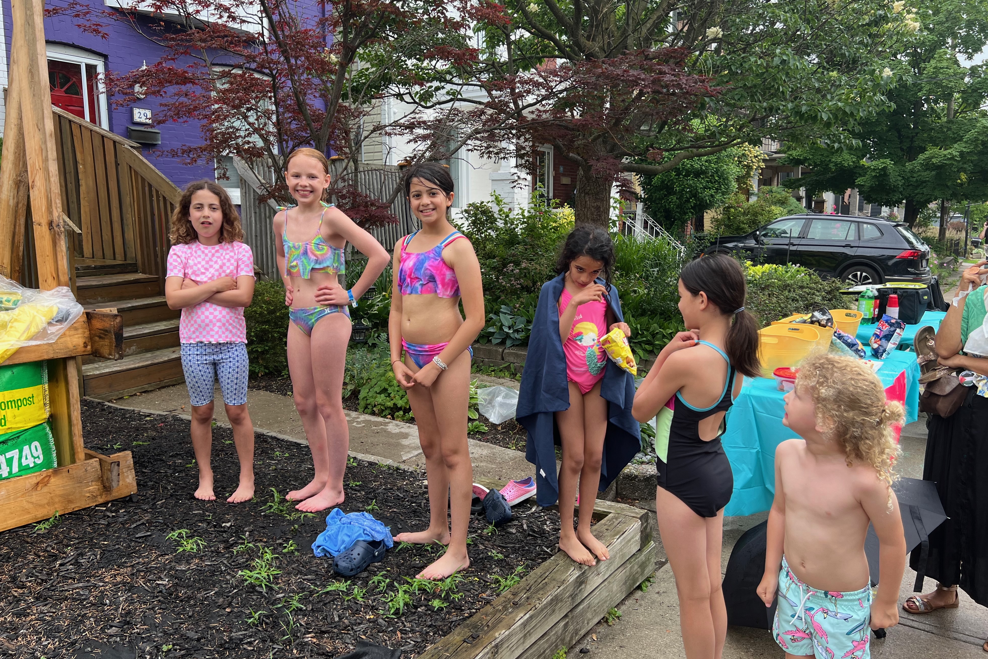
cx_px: 486
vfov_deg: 46.4
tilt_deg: -8.1
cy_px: 327
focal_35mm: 28
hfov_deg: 65.5
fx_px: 768
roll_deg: -0.6
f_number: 1.5
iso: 50
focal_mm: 5.7
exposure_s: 1/366
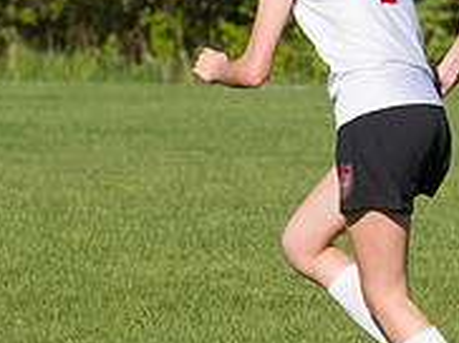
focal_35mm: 666
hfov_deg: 3.0
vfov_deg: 2.2
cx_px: 593
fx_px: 8819
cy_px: 169
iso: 250
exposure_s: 1/1600
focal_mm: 145
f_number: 5.6
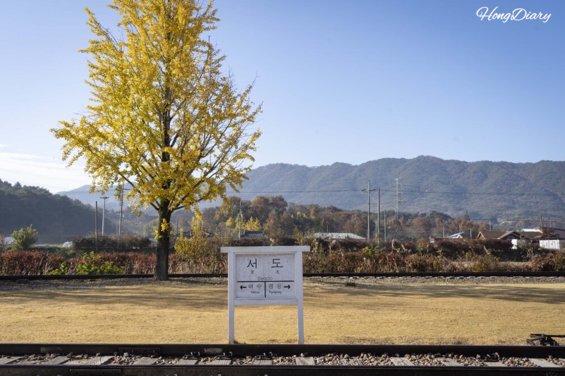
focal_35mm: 35
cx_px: 277
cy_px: 190
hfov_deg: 54.4
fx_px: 549
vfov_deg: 37.8
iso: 100
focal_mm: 34
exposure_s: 1/125
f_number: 11
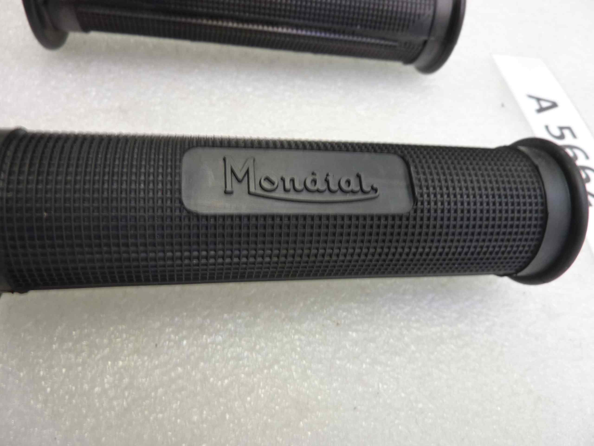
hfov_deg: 69.4
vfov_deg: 54.9
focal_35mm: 25
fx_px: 429
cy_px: 223
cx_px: 297
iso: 125
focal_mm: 4.1
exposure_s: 1/8
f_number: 3.3
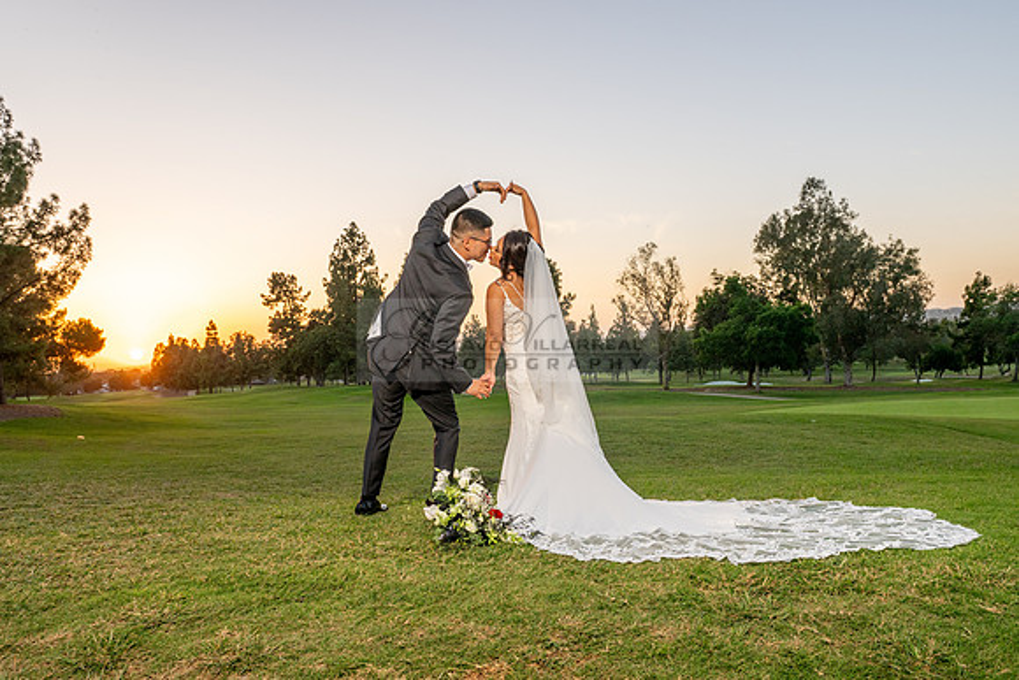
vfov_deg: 47.2
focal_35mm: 27
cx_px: 542
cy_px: 388
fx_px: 775
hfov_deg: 66.6
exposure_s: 1/160
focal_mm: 24
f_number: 7.1
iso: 320
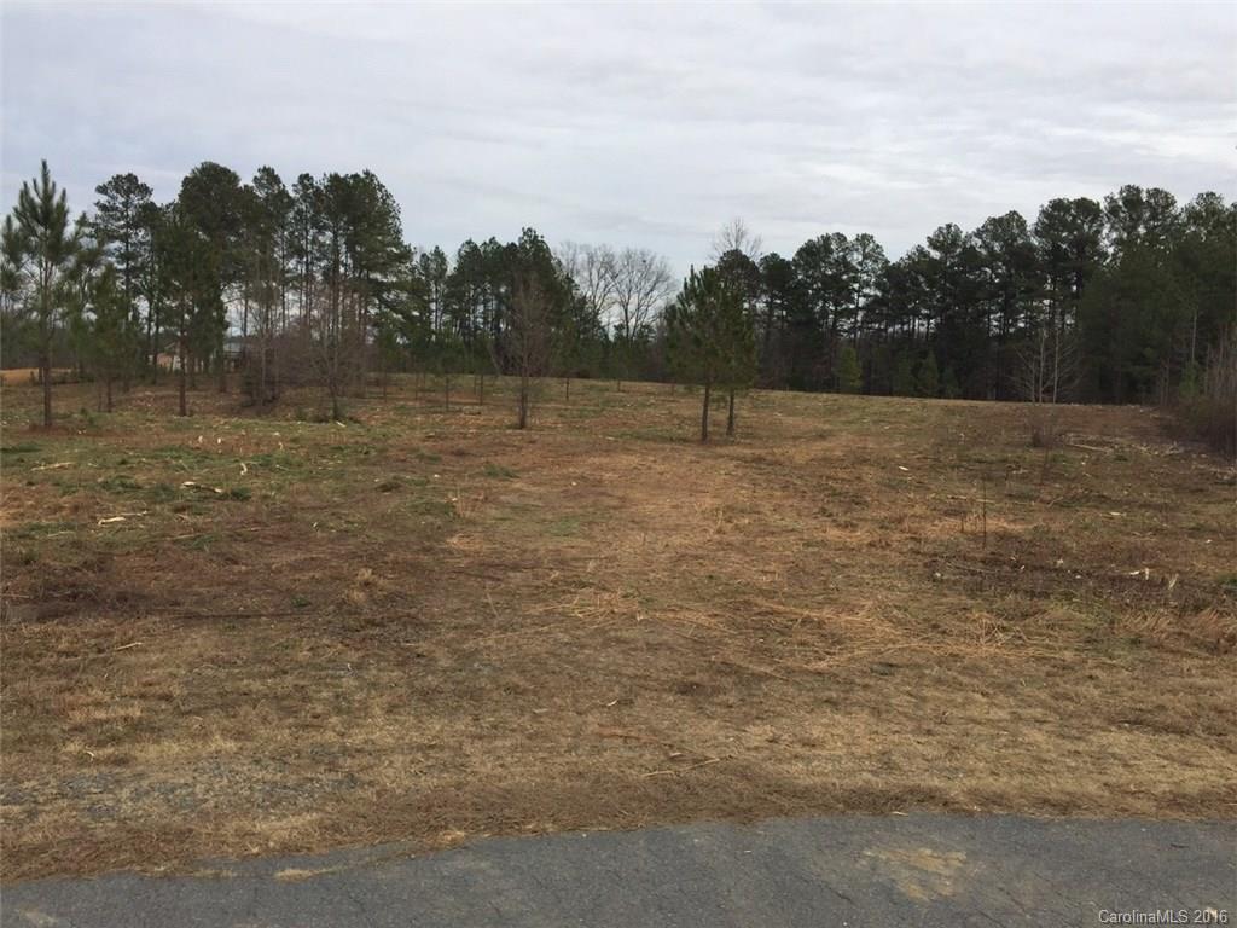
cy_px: 464
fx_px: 1036
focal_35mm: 29
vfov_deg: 48.2
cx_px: 618
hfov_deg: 61.7
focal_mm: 4.15
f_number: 2.2
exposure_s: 1/791
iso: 32
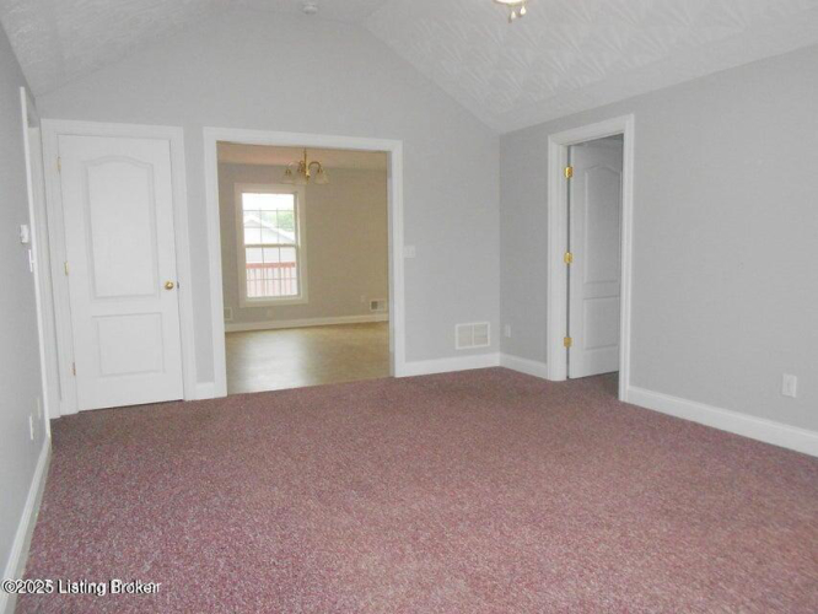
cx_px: 409
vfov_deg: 53.1
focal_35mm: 26
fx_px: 615
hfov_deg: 67.3
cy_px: 307
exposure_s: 1/25
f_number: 3.2
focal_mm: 4.6
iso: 400
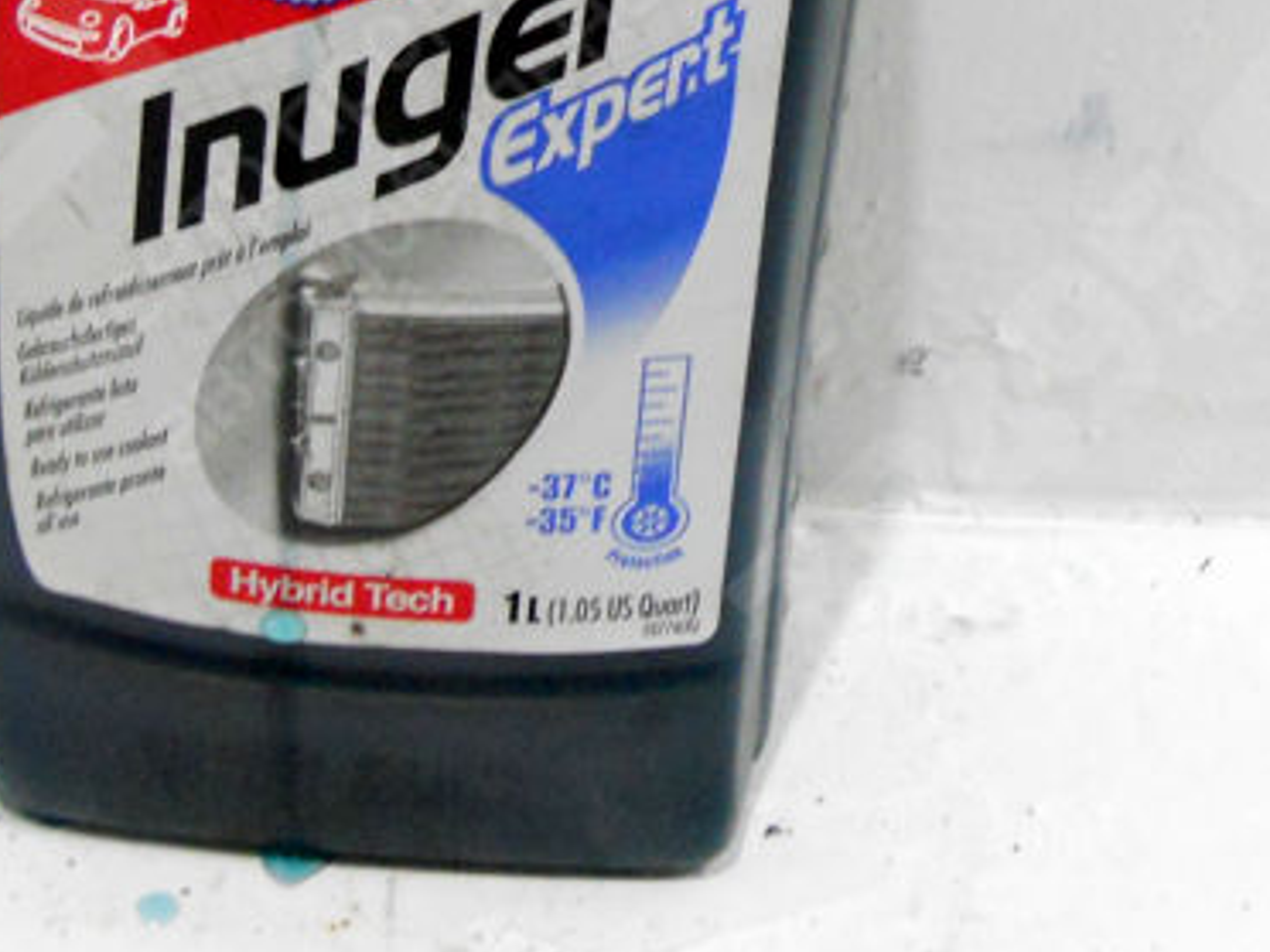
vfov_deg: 16.2
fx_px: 3155
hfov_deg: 22.7
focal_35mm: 86
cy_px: -293
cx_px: 454
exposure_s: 1/60
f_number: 3.5
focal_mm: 5.8
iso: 400
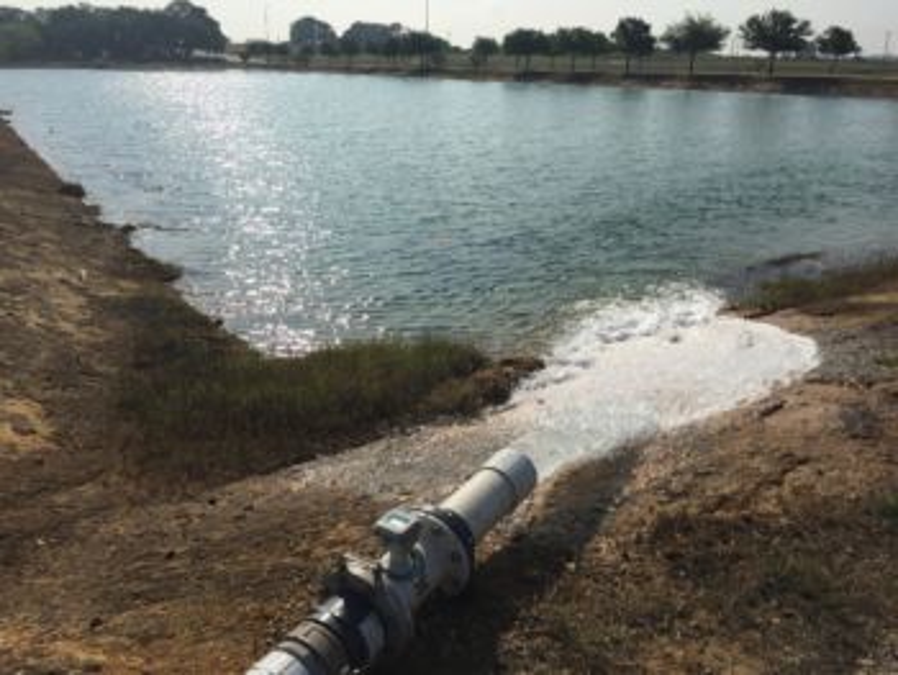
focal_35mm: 29
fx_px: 753
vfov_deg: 48.3
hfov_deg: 61.6
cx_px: 449
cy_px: 338
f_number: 2.2
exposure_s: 1/6623
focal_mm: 4.15
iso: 32
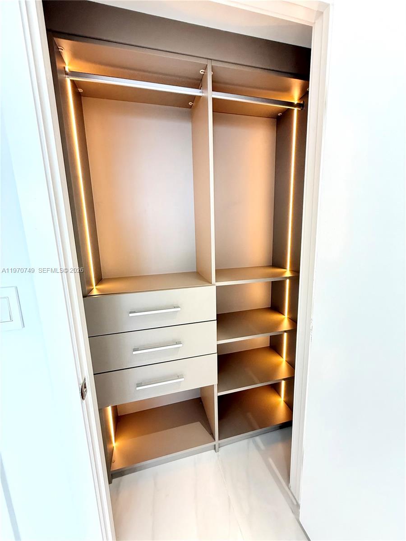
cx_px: 203
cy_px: 270
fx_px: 219
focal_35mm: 14
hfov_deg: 85.7
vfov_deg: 102.1
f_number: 2.2
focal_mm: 2.22
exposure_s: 1/120
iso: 320
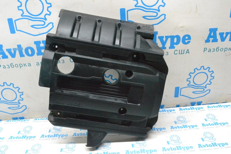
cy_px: 77
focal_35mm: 30
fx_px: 193
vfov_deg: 43.6
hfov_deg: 61.9
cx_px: 116
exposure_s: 1/160
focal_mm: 20
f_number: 9
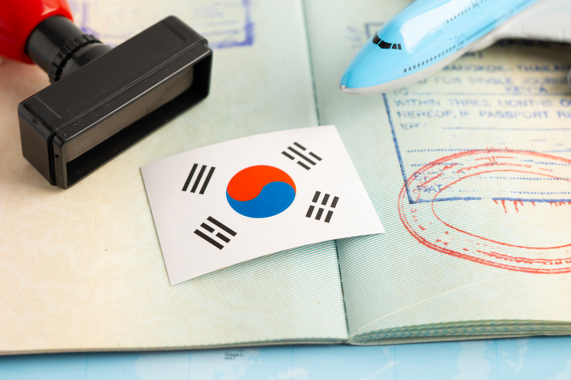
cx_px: 268
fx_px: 1015
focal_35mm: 64
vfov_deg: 21.2
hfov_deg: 31.4
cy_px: 149
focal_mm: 50
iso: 100
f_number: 6.3
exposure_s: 1/100
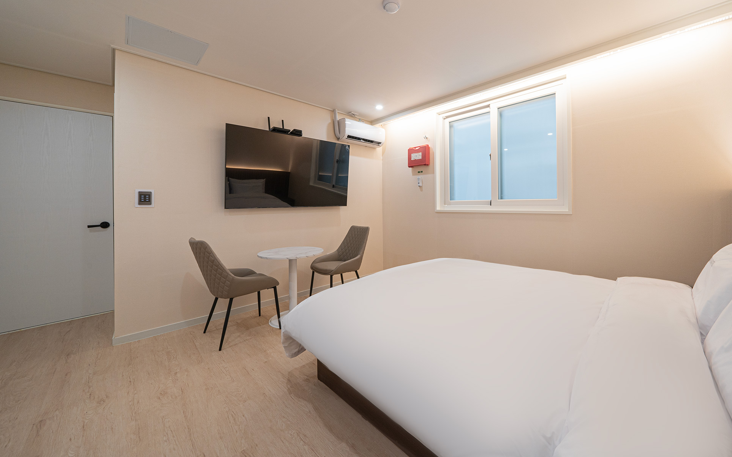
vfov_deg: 82.5
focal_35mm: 13
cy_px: 203
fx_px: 259
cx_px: 389
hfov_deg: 109.2
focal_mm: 12
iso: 160
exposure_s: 1/10
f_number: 10
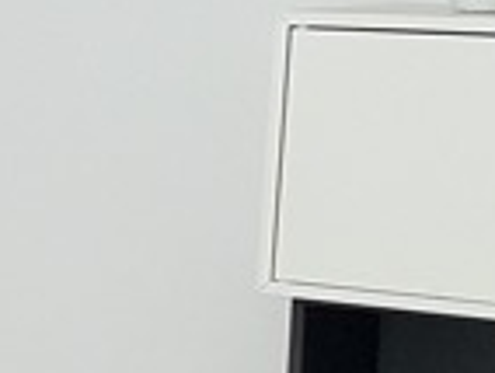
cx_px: -959
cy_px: 265
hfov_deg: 8.8
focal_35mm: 187
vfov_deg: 8.0
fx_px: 2679
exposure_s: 1/50
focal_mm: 4.2
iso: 64
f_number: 1.7
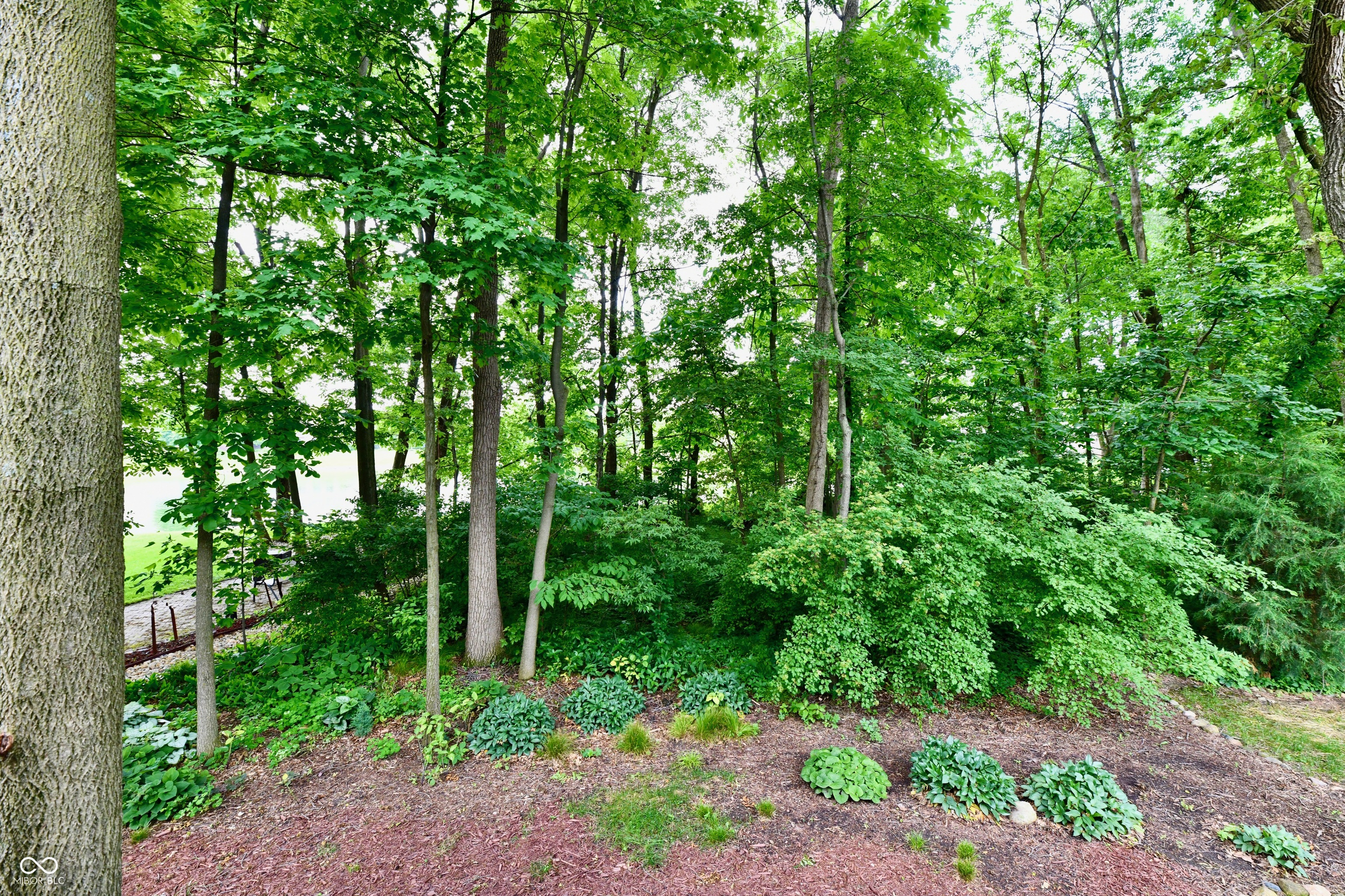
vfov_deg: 81.2
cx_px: 672
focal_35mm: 14
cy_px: 448
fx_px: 523
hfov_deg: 104.3
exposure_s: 1/125
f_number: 5
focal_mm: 14
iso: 640
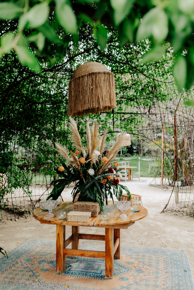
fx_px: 283
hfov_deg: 37.9
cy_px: 145
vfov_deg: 54.4
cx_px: 97
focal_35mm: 35
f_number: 2.5
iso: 200
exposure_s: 1/320
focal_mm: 35
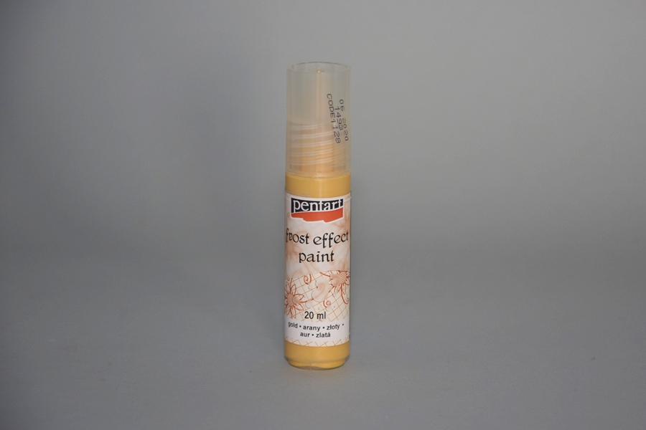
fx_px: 2826
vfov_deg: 8.7
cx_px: 323
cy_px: 215
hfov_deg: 13.0
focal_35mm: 158
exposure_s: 1/40
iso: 500
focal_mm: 105
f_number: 5.6
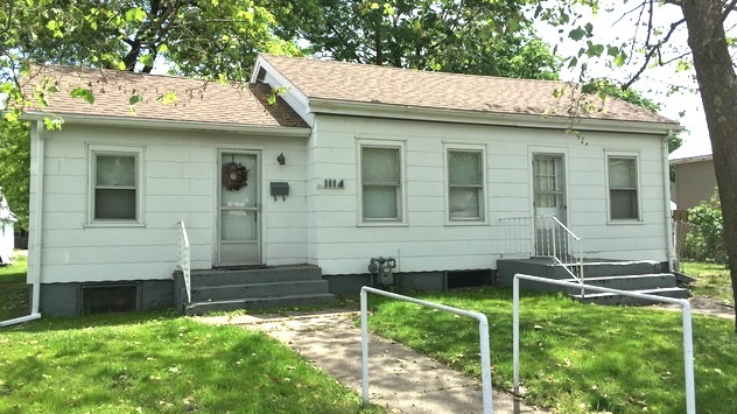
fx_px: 625
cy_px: 216
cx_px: 371
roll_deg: +0.2
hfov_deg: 61.0
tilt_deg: +1.7
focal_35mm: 32
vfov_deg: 36.6
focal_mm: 4.15
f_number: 2.2
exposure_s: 1/680
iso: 25
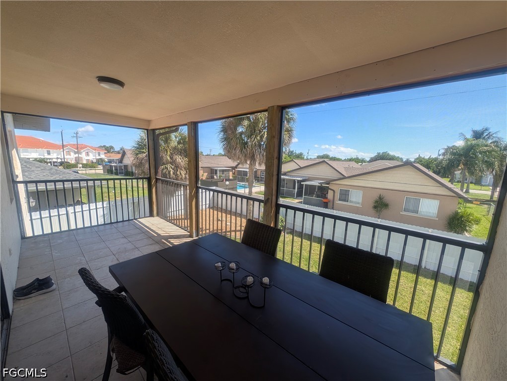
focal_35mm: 12
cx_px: 254
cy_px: 190
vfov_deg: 94.6
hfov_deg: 110.5
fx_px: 176
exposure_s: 1/820
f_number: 1.95
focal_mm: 2.23
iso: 41
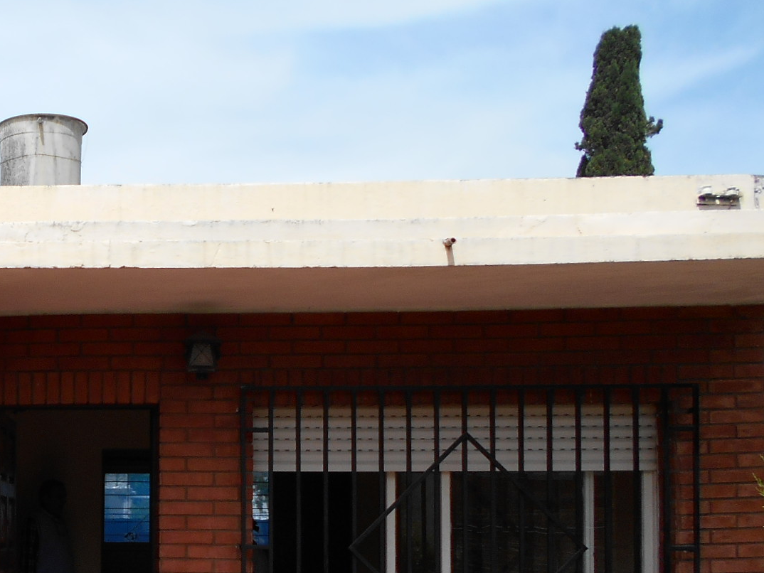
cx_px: -20
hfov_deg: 31.9
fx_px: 1214
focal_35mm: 55
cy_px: 506
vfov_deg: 25.8
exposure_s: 1/800
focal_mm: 4.6
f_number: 3.2
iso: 80
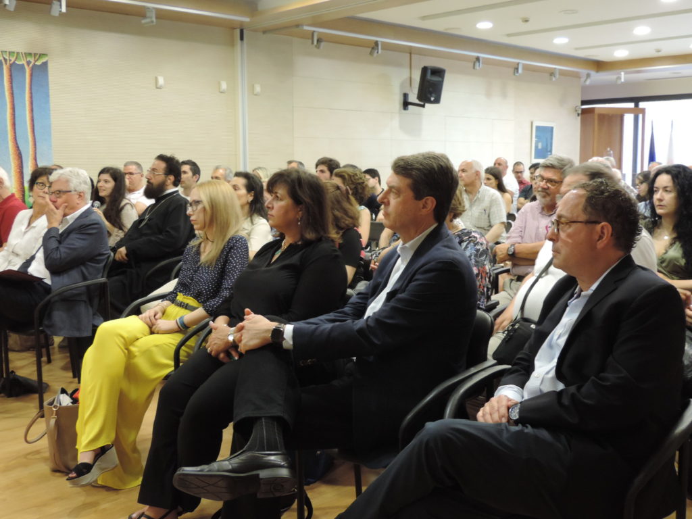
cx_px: 346
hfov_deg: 46.8
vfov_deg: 36.0
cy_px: 260
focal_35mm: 40
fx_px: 800
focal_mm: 7.1
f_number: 3.3
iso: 450
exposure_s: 1/13
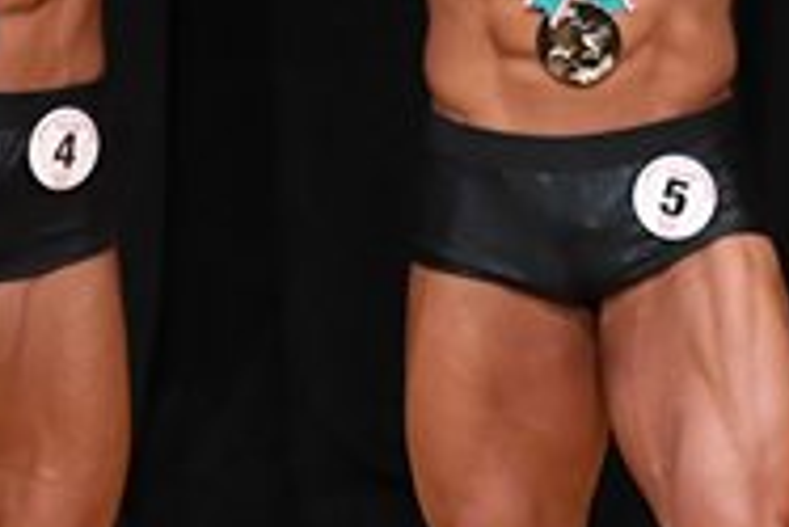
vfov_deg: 1.2
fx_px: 24543
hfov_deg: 1.8
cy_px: 169
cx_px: 449
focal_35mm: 1119
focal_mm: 180
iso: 3200
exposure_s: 1/400
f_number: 5.6
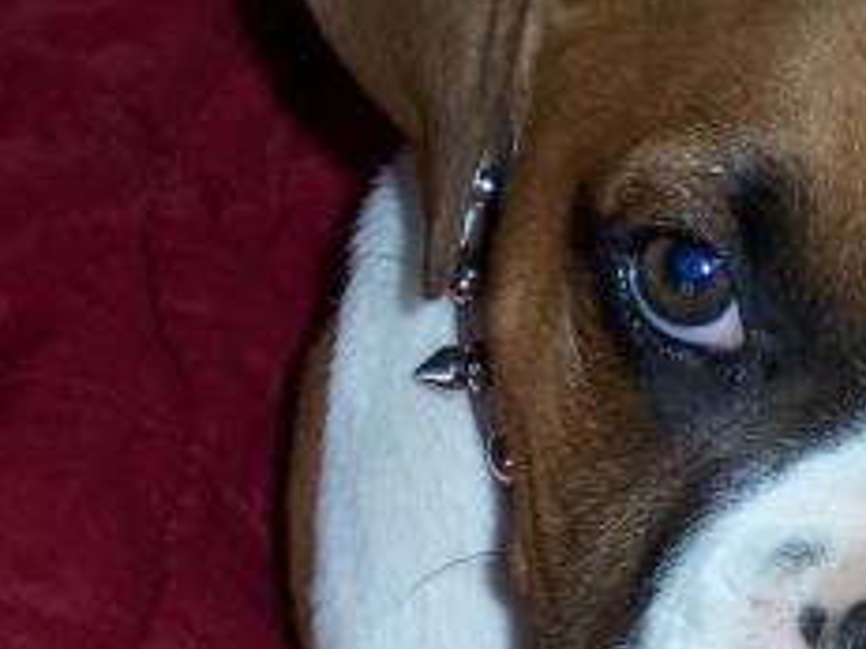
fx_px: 6026
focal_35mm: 241
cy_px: 450
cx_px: 1016
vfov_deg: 6.2
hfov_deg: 8.1
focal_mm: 14.9
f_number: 4.5
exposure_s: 1/100
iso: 125
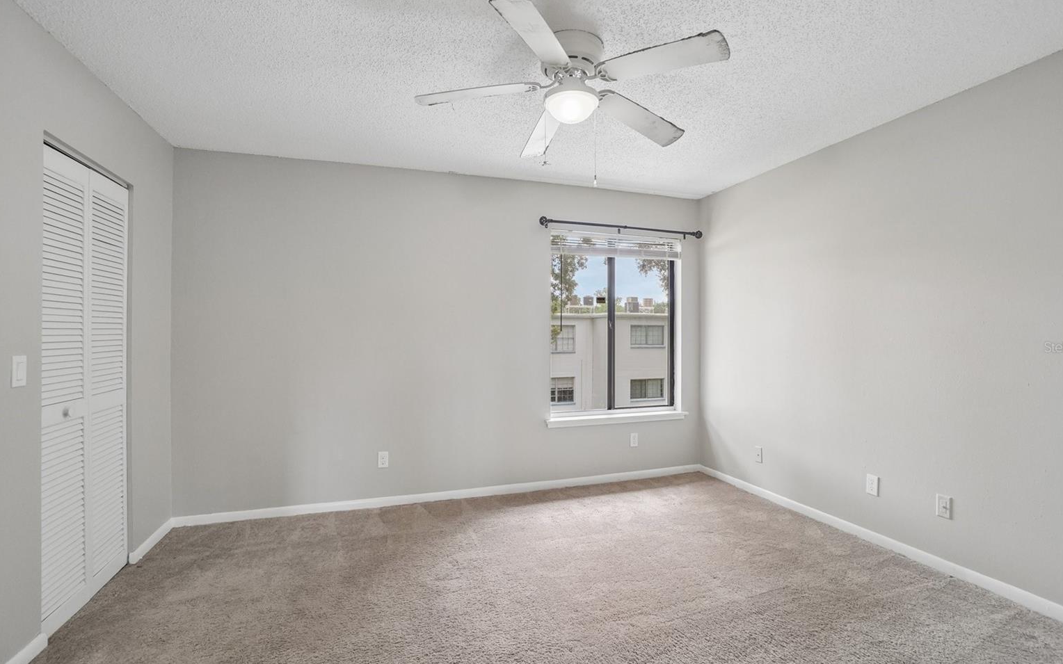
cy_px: 347
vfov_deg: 71.2
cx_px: 550
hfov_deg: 97.8
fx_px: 464
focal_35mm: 16
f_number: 8
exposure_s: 1/30
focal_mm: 10
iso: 320
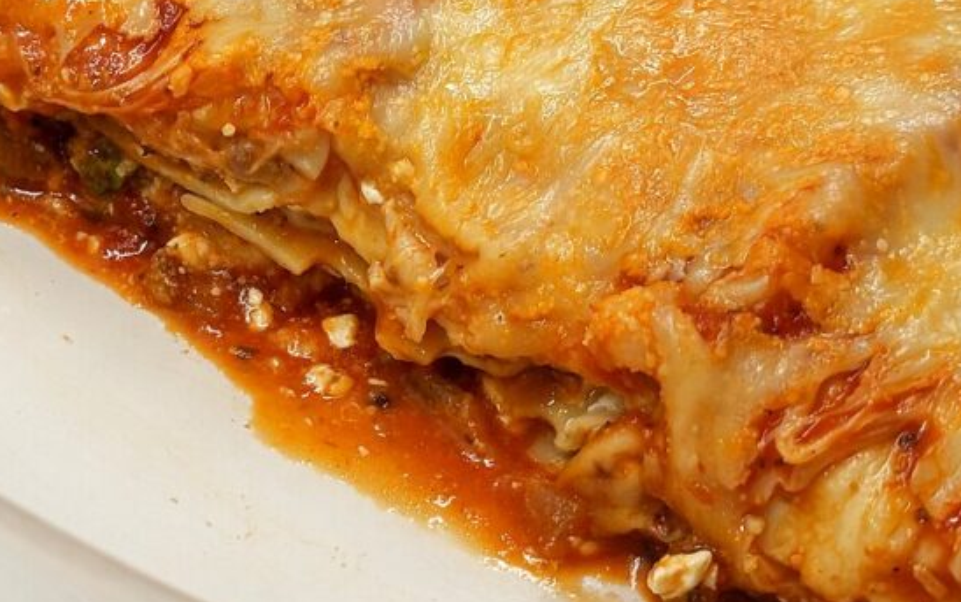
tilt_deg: -39.8
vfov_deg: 13.8
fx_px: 2489
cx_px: 302
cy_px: 219
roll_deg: -4.3
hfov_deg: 21.7
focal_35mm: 95
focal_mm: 6.76
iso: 50
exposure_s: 1/60
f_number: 1.78
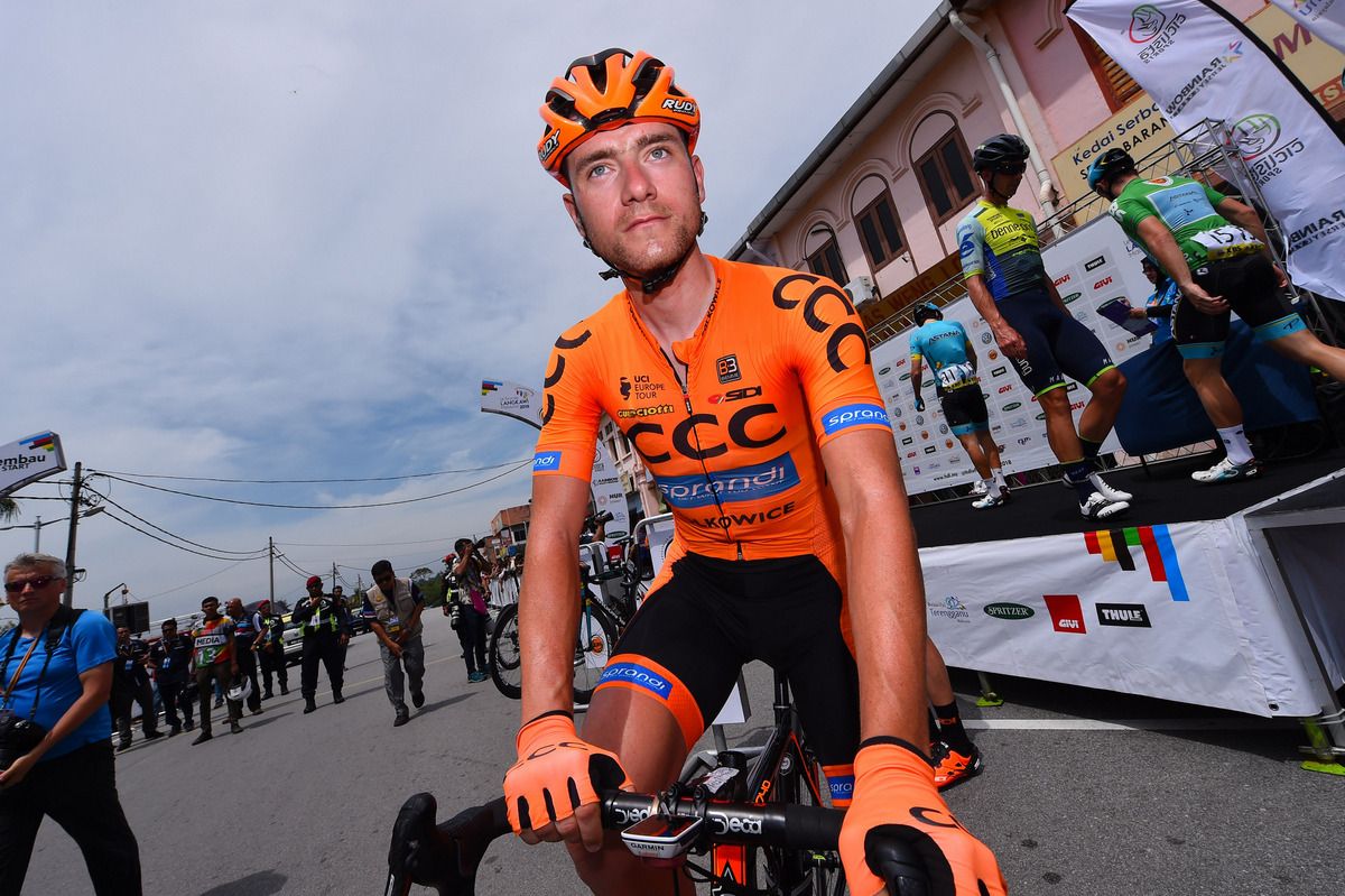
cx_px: 672
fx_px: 523
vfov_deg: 81.2
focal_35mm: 14
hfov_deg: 104.3
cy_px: 448
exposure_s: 1/800
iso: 320
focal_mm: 14
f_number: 14
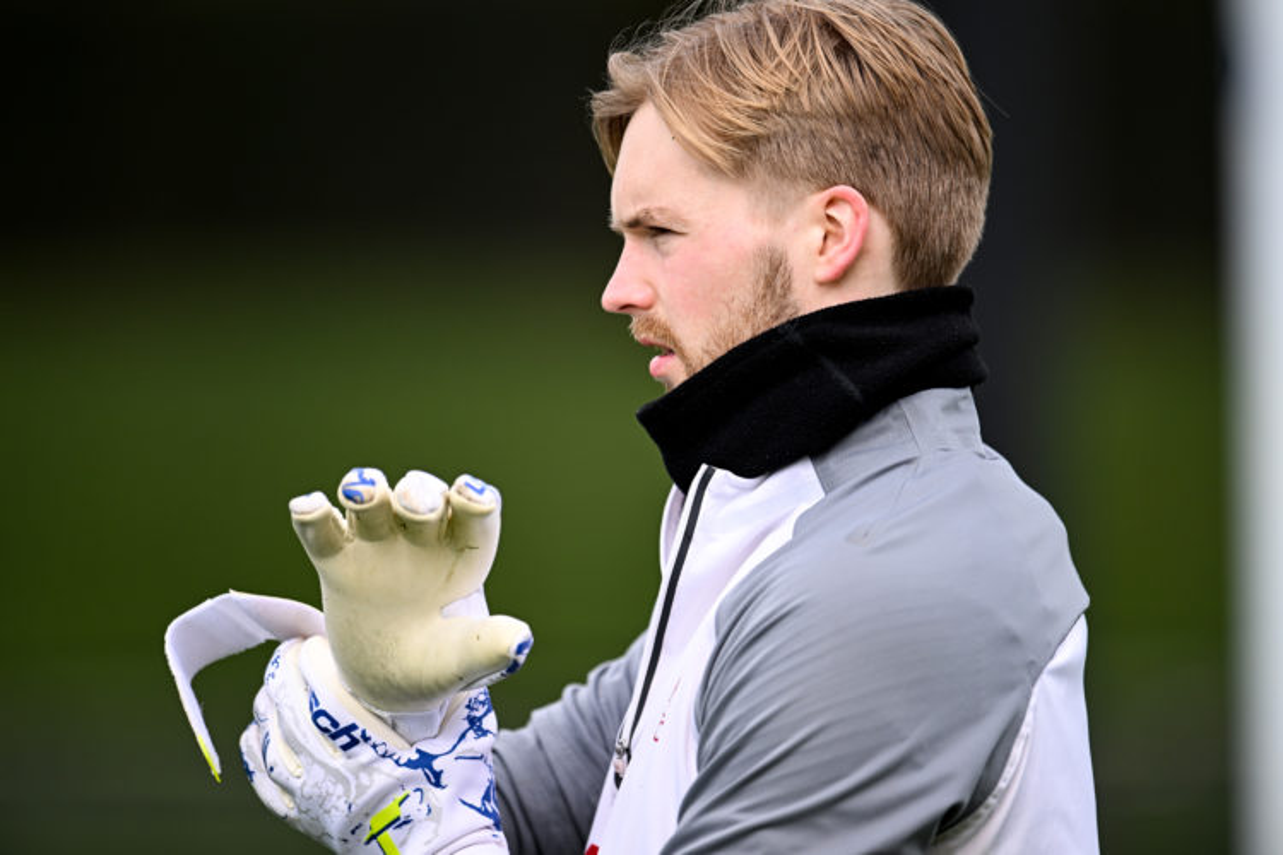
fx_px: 14254
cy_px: 428
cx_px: 642
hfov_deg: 5.2
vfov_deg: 3.4
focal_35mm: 400
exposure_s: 1/4000
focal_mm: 400
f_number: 2.8
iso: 500
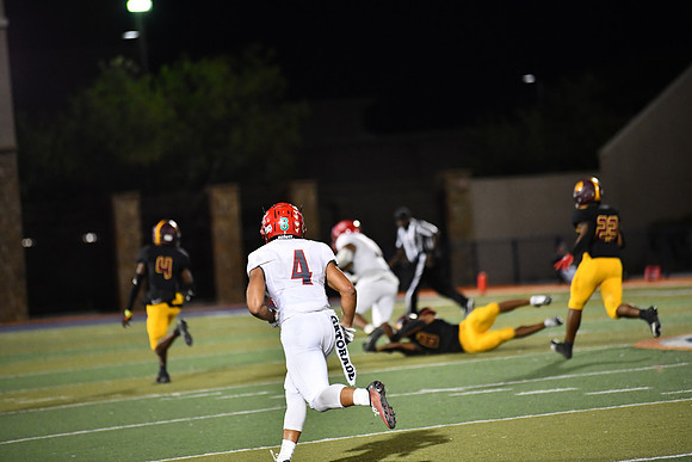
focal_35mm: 200
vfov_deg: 6.9
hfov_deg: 10.3
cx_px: 346
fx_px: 3845
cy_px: 231
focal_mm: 200
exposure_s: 1/1250
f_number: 2.8
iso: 5000
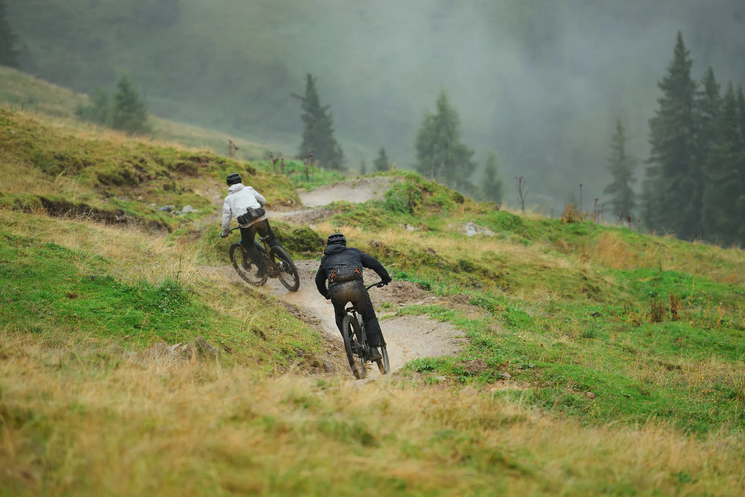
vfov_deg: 6.9
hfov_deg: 10.3
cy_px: 248
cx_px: 372
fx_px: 4139
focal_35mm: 200
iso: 1000
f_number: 4
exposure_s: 1/2500
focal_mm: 200
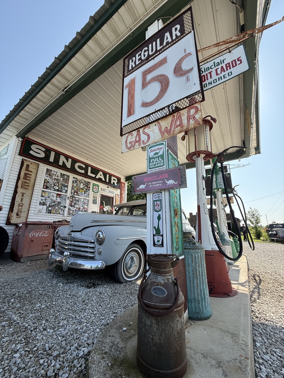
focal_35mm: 14
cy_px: 189
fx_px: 153
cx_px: 142
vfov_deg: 102.1
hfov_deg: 85.7
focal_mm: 2.22
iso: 64
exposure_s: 1/853
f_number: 2.2
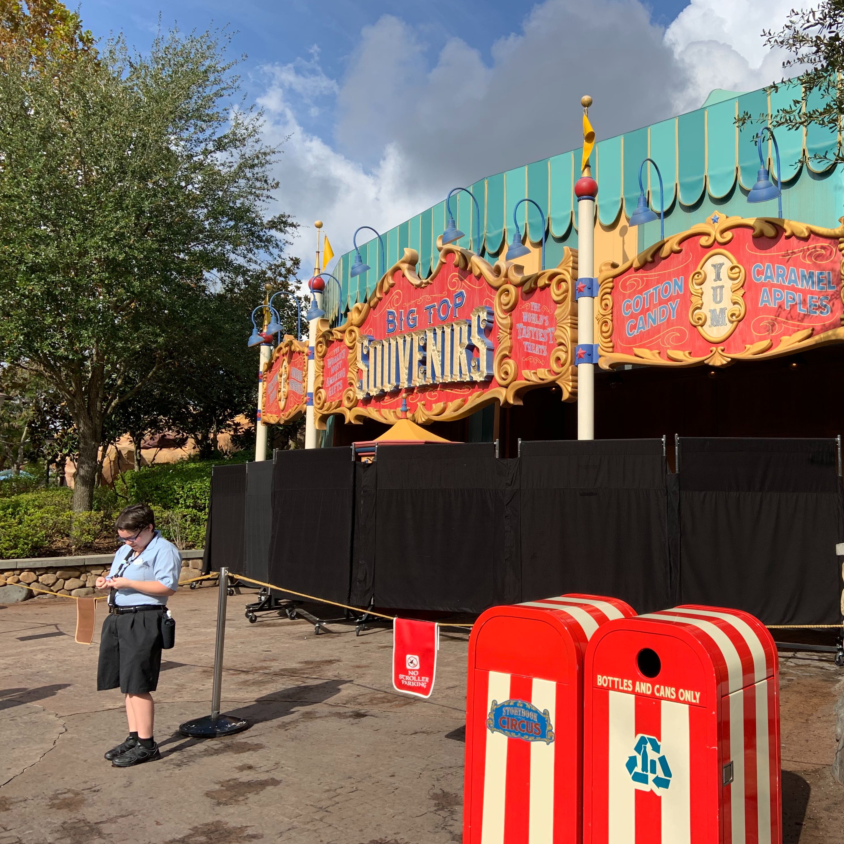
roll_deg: -0.5
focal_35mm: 31
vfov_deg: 52.5
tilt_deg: +6.0
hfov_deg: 51.6
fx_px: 855
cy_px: 422
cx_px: 561
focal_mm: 4.25
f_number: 1.8
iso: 25
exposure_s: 1/2364
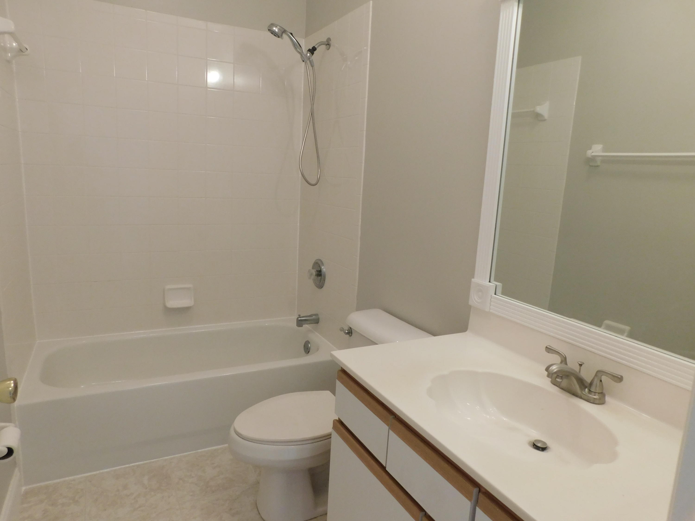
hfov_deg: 71.6
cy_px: 260
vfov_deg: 56.8
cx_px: 348
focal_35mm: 24
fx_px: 482
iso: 280
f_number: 3
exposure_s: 1/30
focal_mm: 4.1
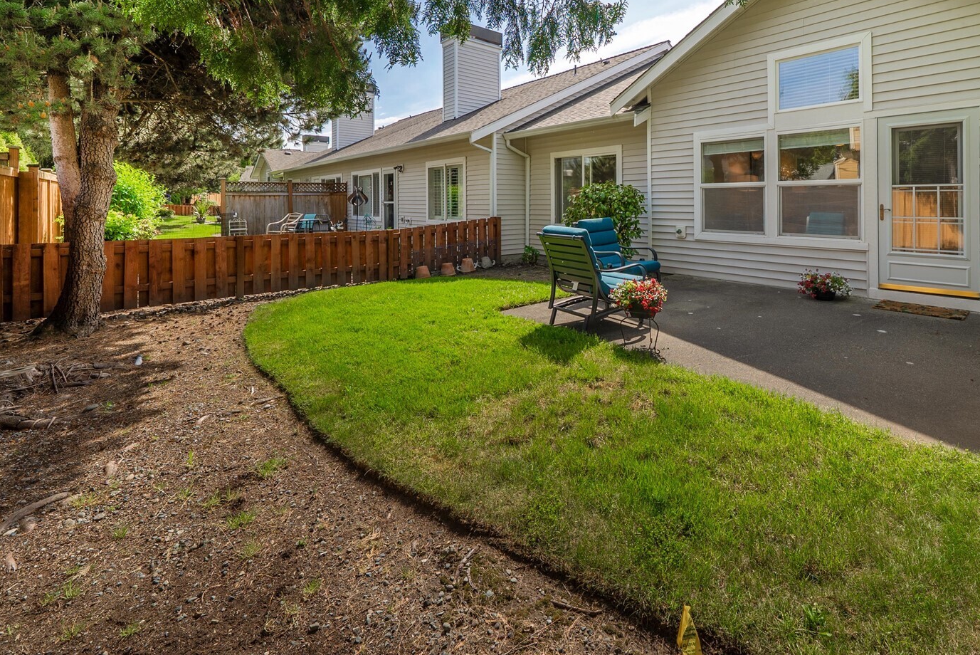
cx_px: 578
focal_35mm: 16
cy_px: 253
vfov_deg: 72.8
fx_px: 436
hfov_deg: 95.7
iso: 80
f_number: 7.1
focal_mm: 13
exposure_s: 1/125
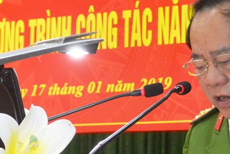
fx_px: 646
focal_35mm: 101
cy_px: 130
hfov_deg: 20.0
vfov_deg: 13.5
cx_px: 174
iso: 1000
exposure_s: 1/60
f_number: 4
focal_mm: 14.5
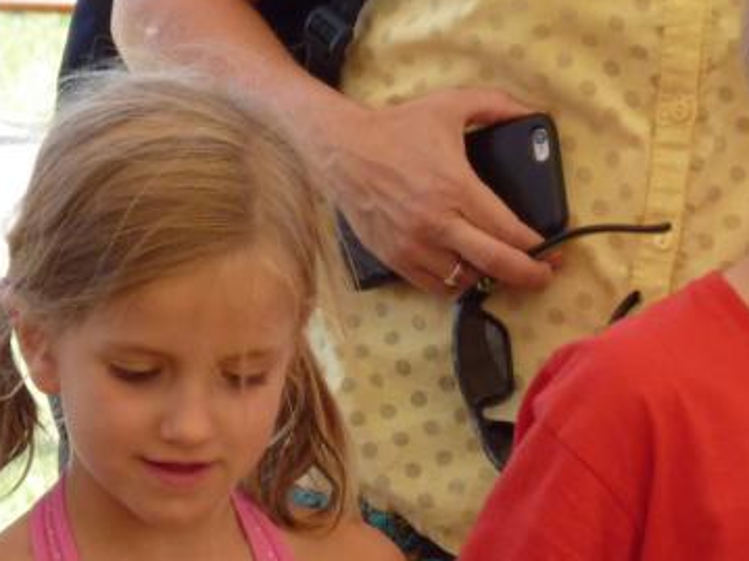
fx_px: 11226
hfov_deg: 3.8
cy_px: 478
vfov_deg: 2.9
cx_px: 661
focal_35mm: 519
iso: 160
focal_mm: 29.9
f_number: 4.5
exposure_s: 1/200
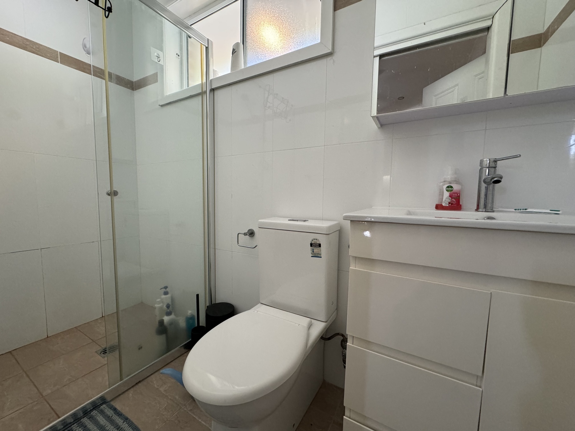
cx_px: 288
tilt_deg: -4.6
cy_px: 216
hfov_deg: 102.1
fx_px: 233
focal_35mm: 14
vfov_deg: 85.7
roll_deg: -0.6
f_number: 2.2
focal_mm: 2.22
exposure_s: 1/100
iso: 320
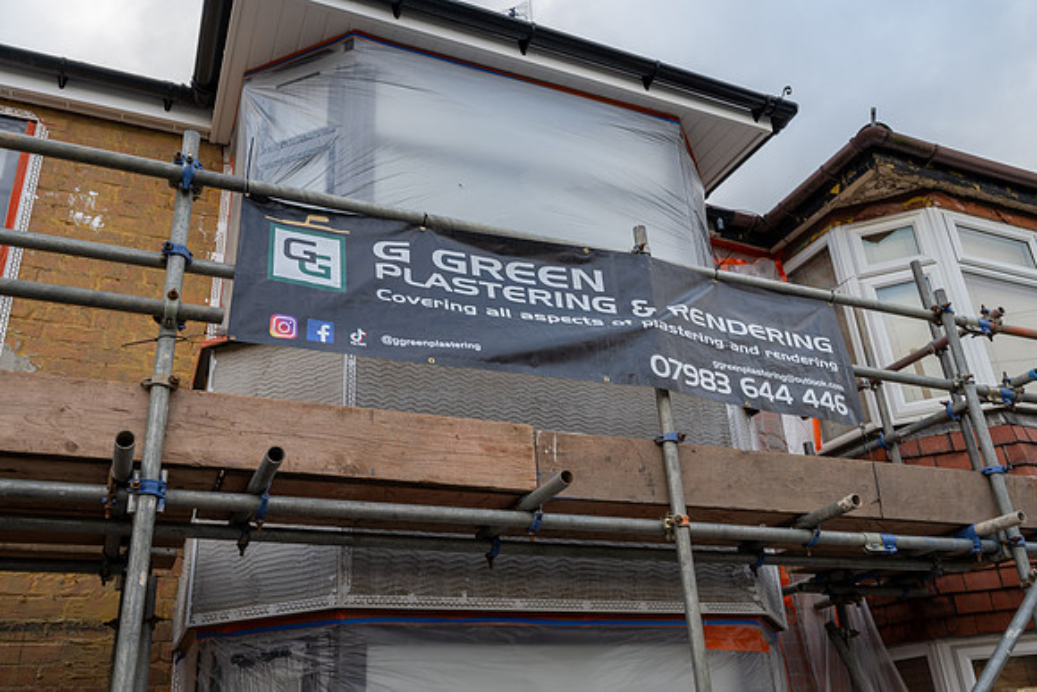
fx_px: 864
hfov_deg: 61.9
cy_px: 346
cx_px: 518
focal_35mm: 30
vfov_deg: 43.6
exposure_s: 1/80
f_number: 5.6
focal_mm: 30
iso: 100
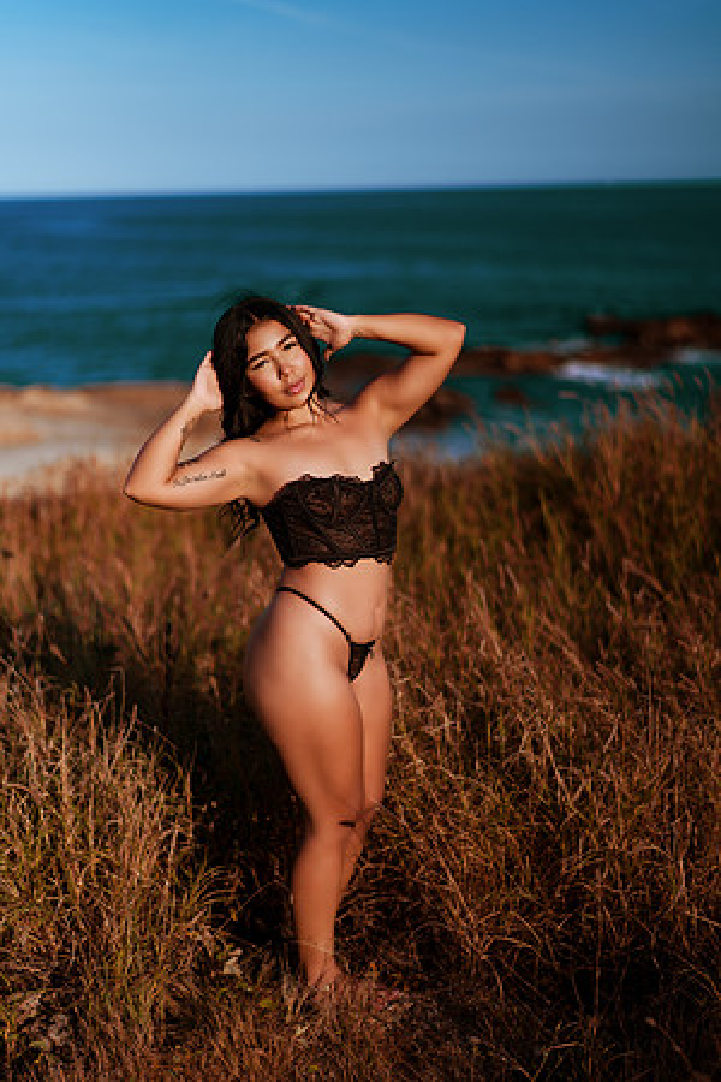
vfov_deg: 34.5
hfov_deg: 23.4
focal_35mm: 58
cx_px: 360
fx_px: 1742
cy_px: 541
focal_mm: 58
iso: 100
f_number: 1.4
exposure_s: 1/8000
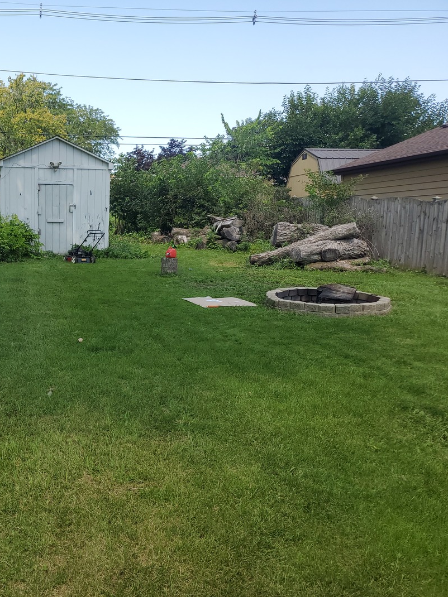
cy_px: 300
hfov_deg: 38.5
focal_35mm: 35
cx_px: 64
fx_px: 604
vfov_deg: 52.6
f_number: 1.5
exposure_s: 1/1064
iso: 50
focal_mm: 4.3
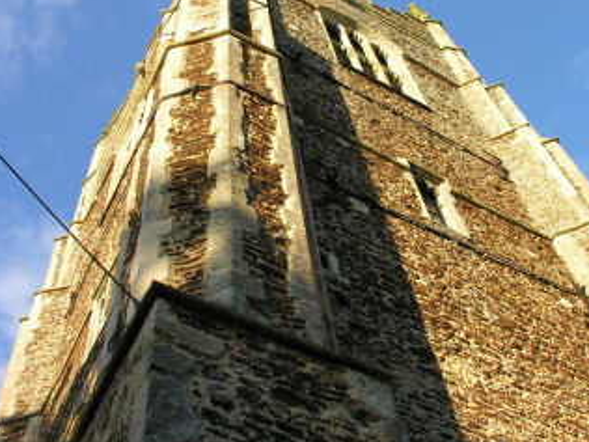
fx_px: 868
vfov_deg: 28.5
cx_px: 362
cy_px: 187
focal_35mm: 51
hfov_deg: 37.3
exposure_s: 1/117
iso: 50
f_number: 4.5
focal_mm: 8.9
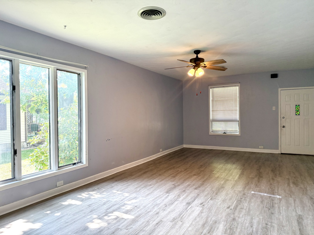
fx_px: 218
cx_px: 157
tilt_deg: -0.3
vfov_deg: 56.8
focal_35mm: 24
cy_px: 118
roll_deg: +1.3
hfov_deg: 71.6
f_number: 1.78
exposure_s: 1/240
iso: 160
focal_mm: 6.76
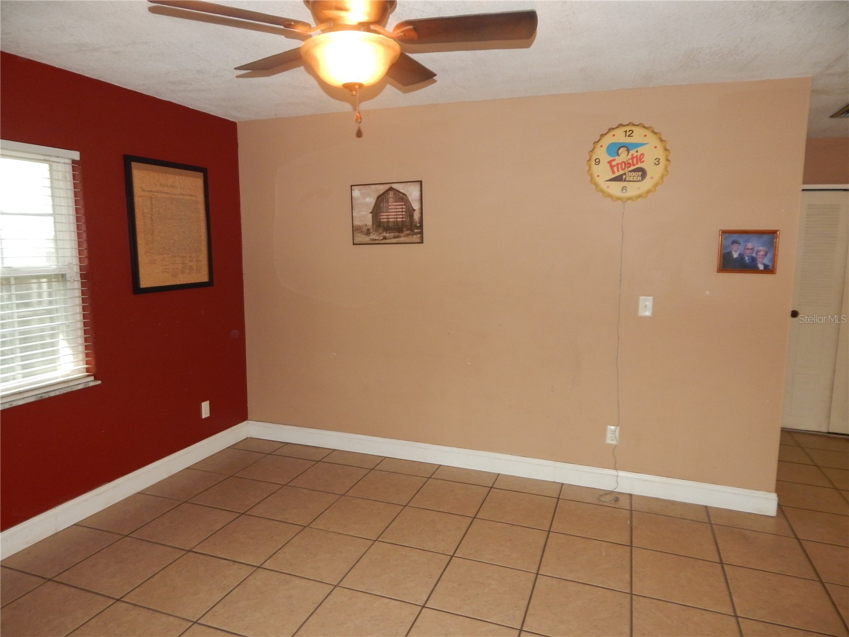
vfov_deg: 61.1
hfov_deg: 76.4
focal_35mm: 22
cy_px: 318
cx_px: 424
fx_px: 540
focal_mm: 4
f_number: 3
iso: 200
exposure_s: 1/30
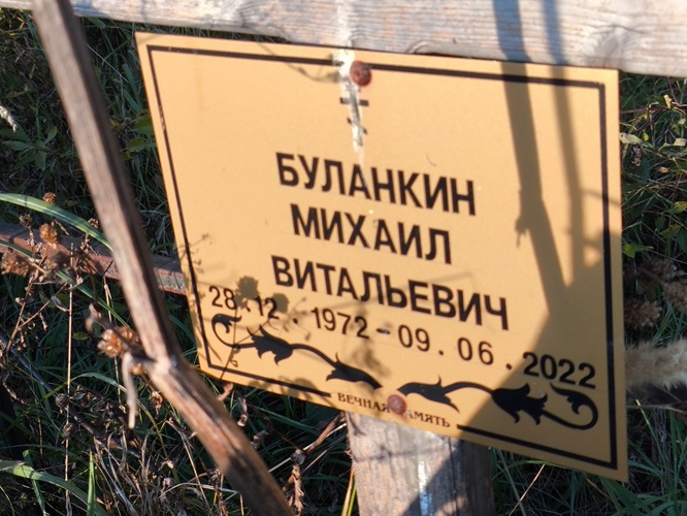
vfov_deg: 24.4
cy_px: 249
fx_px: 1191
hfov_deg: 32.1
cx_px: 408
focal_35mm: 60
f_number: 1.7
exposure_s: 1/259
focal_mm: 4.71
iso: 50
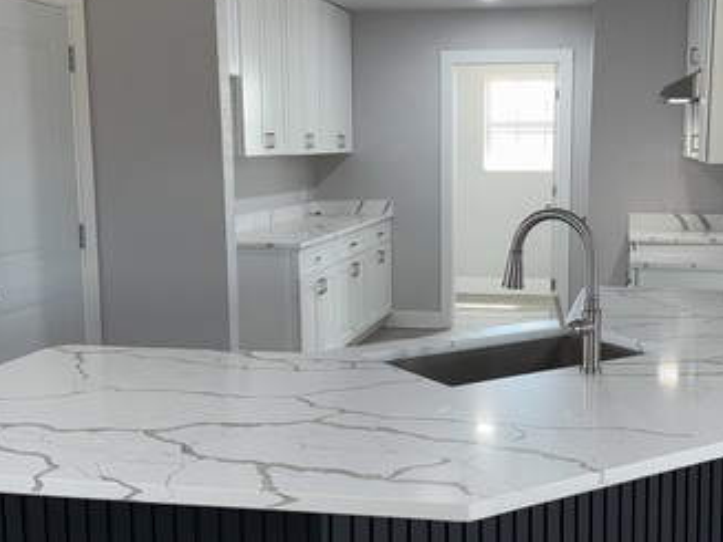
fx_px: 981
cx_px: 451
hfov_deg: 40.2
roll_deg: -0.1
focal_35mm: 47
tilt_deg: -9.2
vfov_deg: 30.9
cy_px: 285
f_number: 1.78
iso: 64
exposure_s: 1/31
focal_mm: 6.76
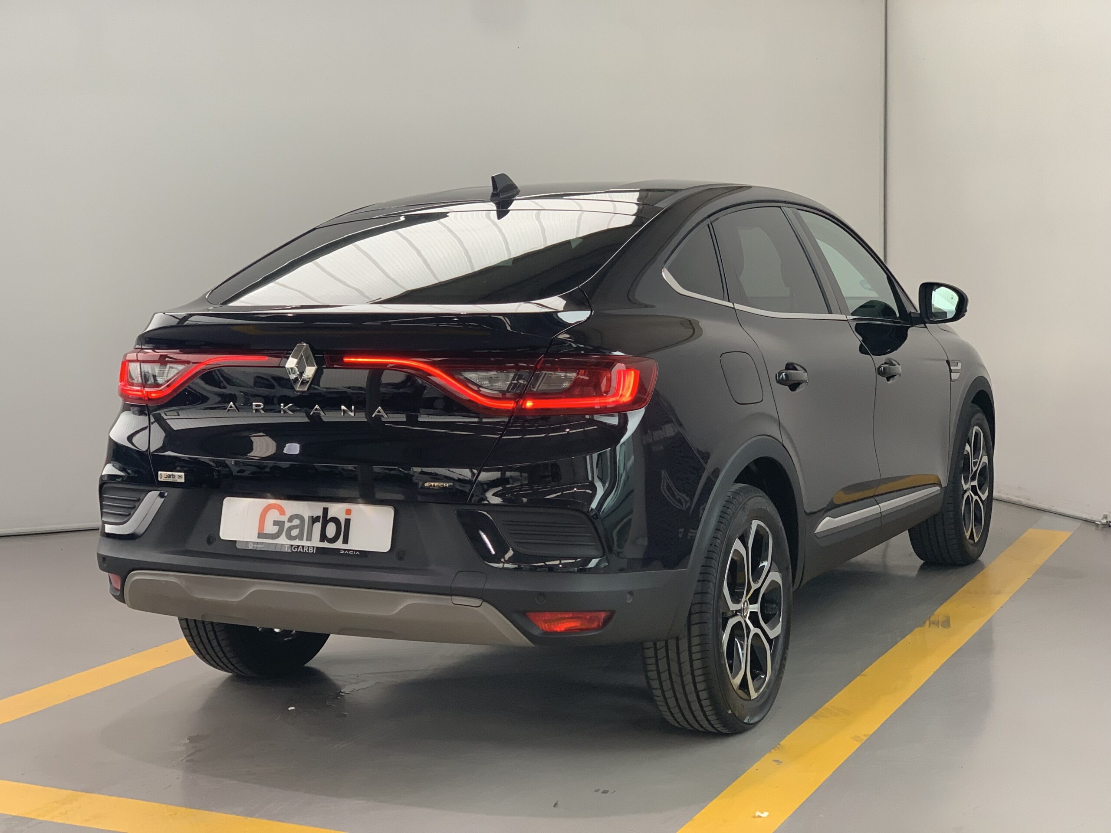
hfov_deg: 36.8
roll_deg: +0.3
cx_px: 556
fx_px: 1669
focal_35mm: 52
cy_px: 416
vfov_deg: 28.0
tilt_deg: -5.4
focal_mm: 6
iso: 100
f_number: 2.4
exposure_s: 1/122
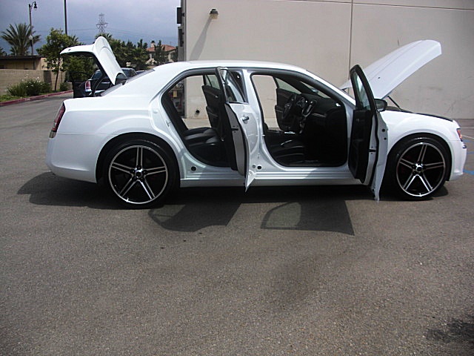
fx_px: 493
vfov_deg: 39.7
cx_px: 237
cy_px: 178
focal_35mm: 36
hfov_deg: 51.4
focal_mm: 6.3
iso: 50
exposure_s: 1/125
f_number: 7.9
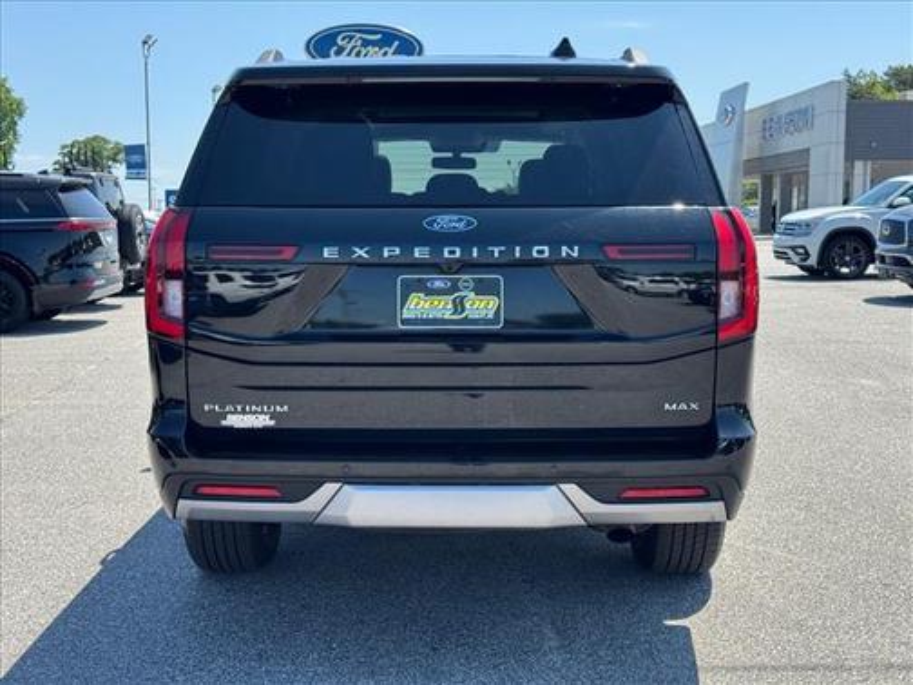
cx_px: 456
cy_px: 342
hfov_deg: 39.7
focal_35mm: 48
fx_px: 1266
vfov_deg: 30.3
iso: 64
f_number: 1.78
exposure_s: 1/1984
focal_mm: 6.76
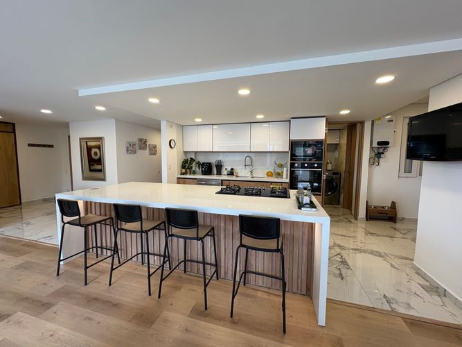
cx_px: 231
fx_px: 187
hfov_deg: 102.1
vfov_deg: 85.7
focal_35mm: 14
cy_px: 174
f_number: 2.2
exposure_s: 1/120
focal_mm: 2.22
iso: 125
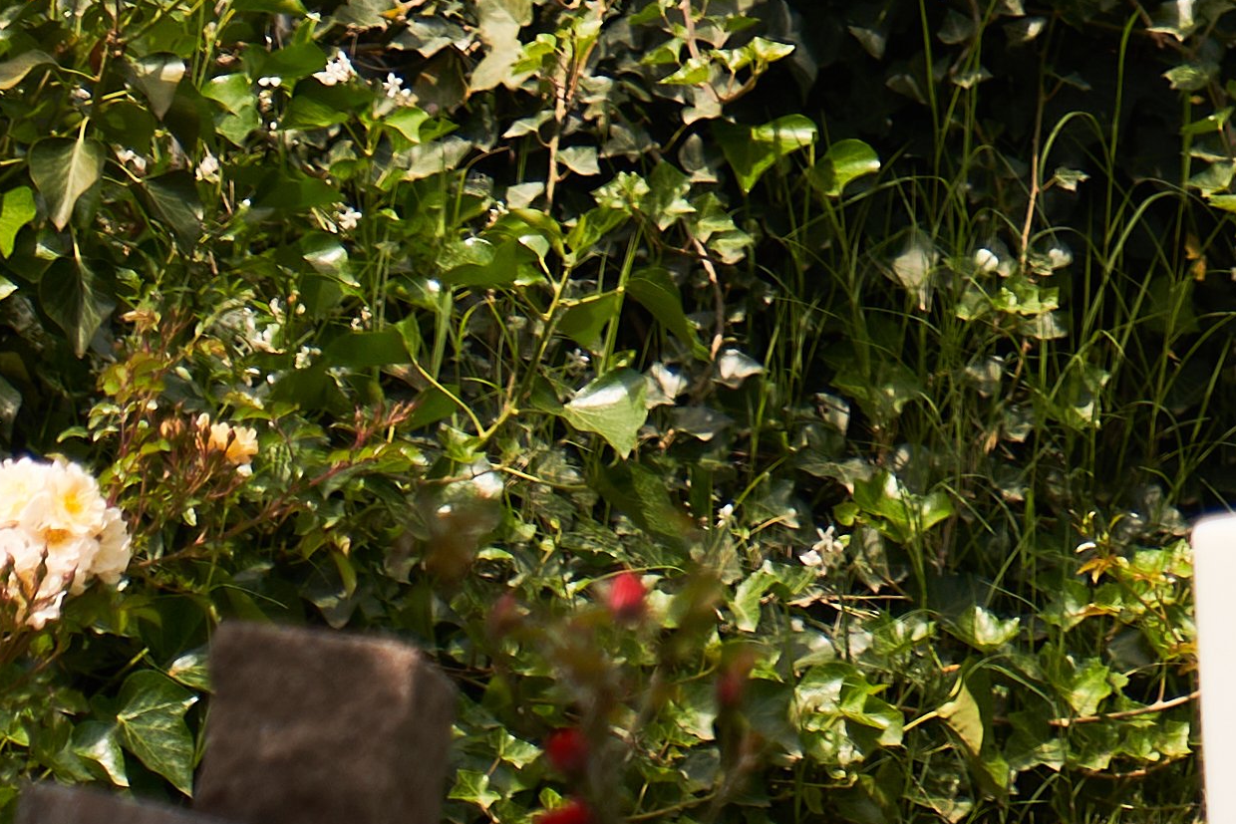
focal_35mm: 521
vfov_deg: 2.6
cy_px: -1134
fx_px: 17888
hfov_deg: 3.9
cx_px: 2848
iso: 100
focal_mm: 70
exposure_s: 1/1600
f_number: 2.8
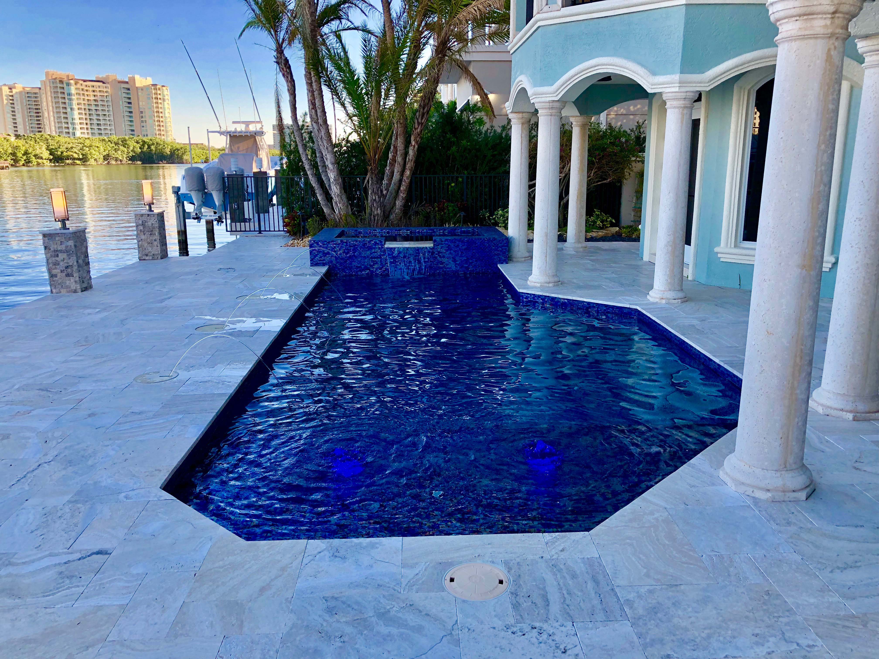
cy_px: 330
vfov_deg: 49.7
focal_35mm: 28
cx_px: 440
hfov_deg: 63.4
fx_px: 711
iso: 20
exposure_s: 1/578
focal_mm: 4
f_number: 1.8
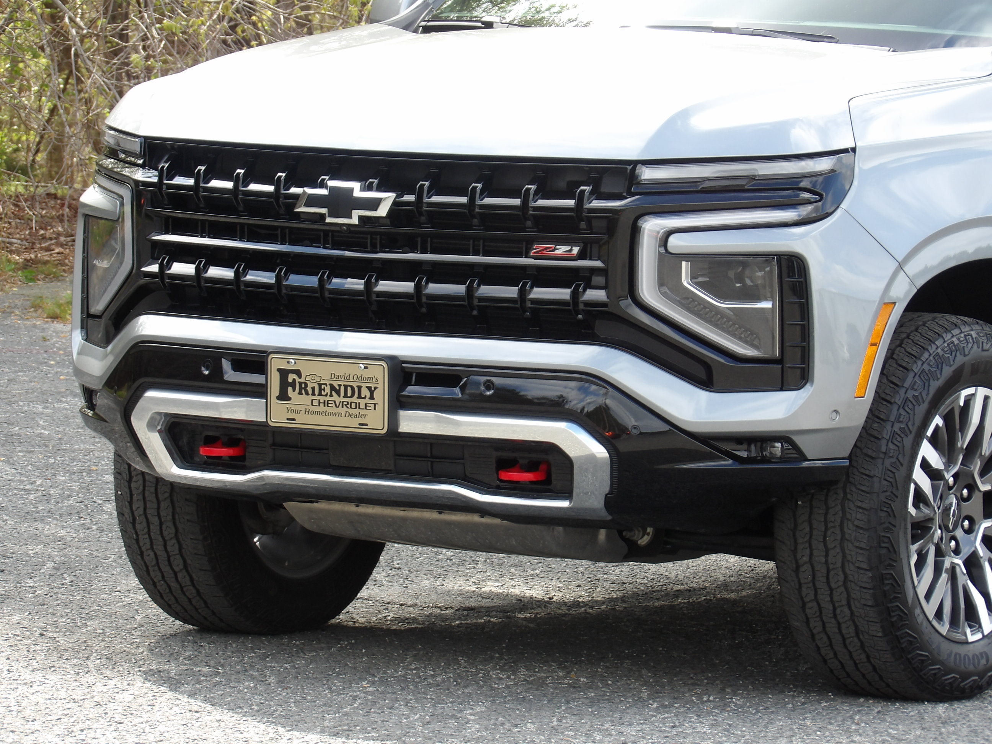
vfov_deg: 6.7
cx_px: 496
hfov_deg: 8.9
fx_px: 6362
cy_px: 372
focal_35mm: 222
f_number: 4.5
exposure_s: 1/111
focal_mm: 39.8
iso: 100
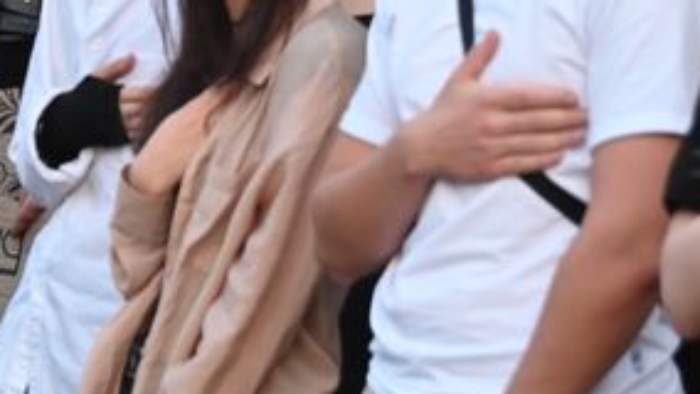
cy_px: -52
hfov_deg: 6.0
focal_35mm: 362
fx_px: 6722
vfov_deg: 3.4
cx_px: 486
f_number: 5.3
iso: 1250
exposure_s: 1/125
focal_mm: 98
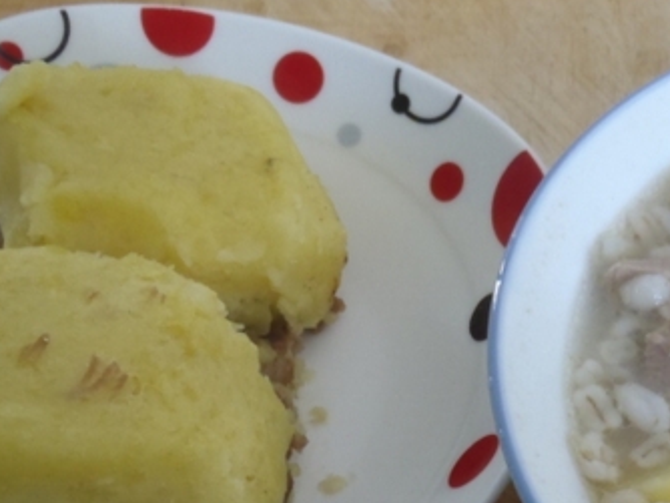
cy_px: 463
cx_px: 600
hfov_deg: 27.9
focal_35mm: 67
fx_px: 1298
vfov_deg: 21.4
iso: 200
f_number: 3.9
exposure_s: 1/20
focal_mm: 5
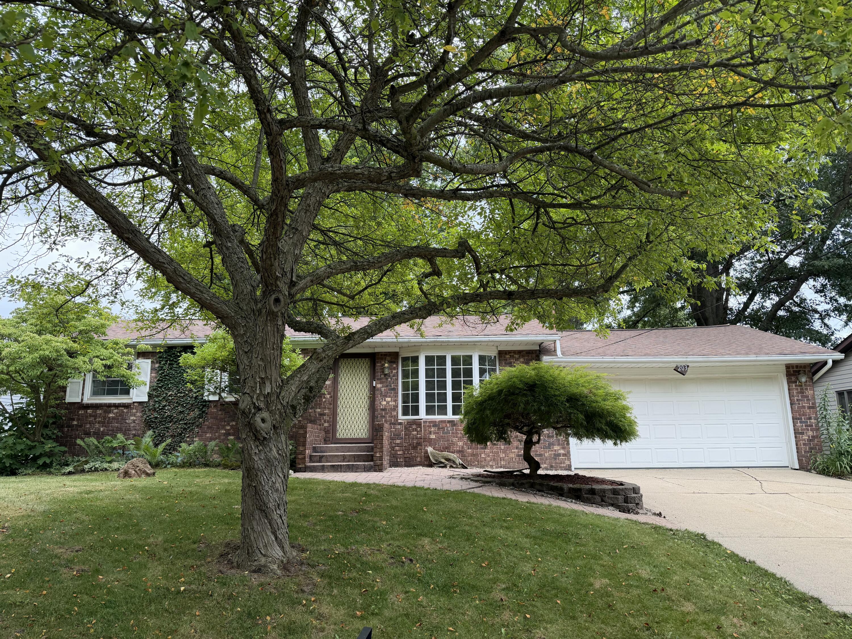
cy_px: 320
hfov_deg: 71.6
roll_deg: +1.1
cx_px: 426
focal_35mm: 24
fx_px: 591
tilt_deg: +10.1
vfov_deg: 56.8
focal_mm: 6.76
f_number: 1.78
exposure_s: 1/849
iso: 100
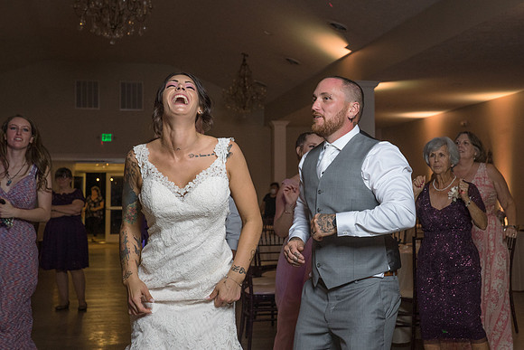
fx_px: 832
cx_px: 293
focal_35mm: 57
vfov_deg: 23.7
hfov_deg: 34.9
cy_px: 161
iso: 2000
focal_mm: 49
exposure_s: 1/200
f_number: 5.6
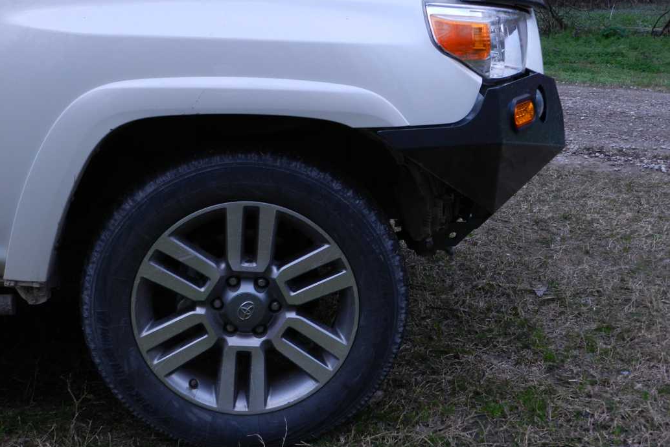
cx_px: 335
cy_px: 206
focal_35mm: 48
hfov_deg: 41.1
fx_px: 893
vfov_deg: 28.1
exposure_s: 1/200
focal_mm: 8.1
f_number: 4.2
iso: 160
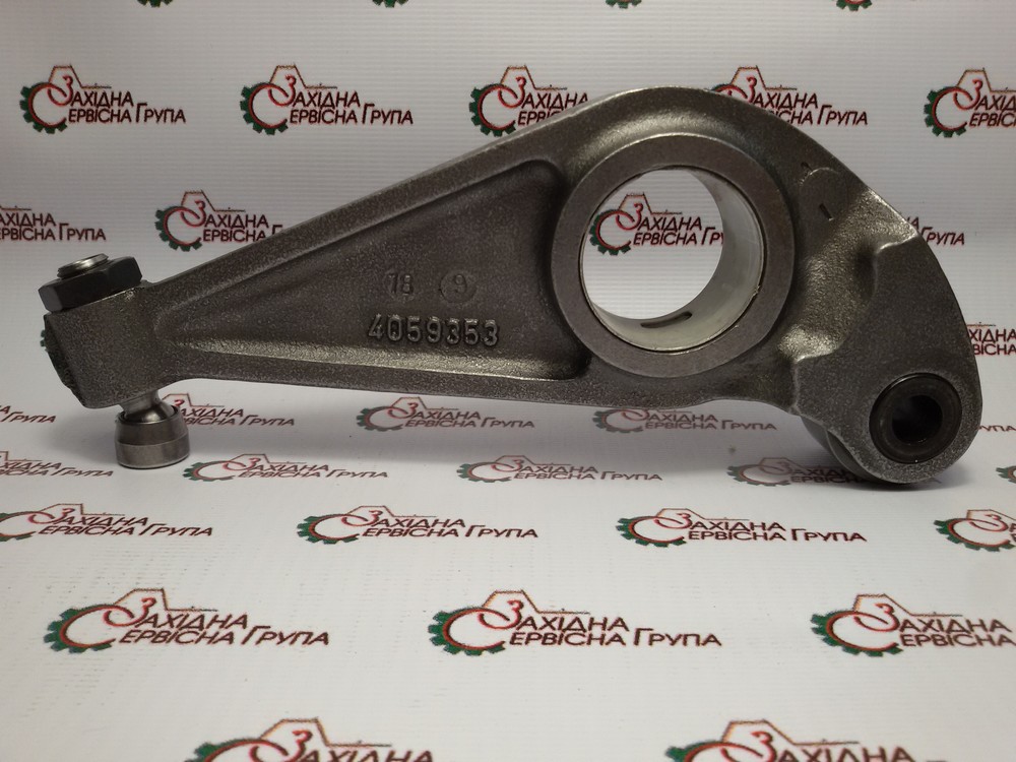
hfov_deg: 58.4
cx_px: 508
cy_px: 381
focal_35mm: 31
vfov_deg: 45.4
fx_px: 910
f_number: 2.4
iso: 40
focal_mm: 2.93
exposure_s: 1/100
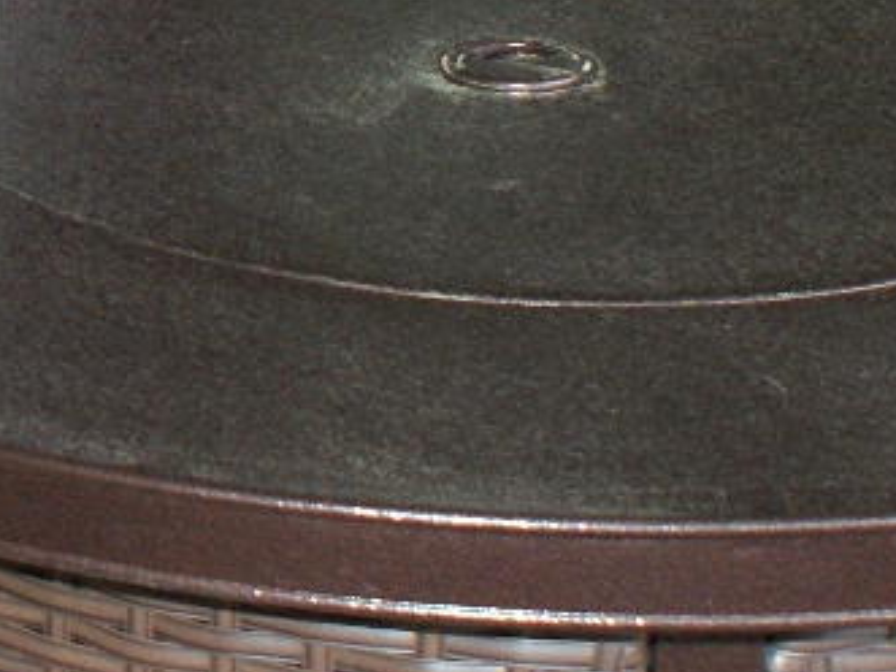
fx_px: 5201
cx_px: -587
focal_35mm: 201
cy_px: -501
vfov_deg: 7.2
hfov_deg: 9.5
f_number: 5.6
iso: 400
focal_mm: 24
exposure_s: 1/80
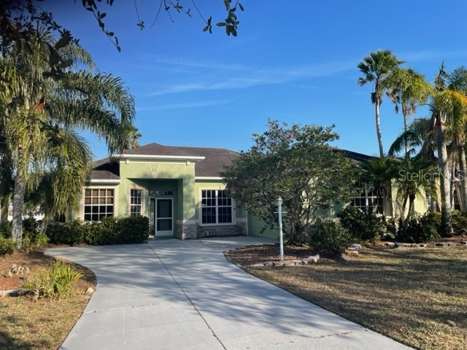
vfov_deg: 53.1
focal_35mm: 26
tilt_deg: +5.1
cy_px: 175
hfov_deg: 67.3
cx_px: 234
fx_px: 351
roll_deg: +2.0
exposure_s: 1/2020
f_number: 1.6
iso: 32
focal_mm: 4.2
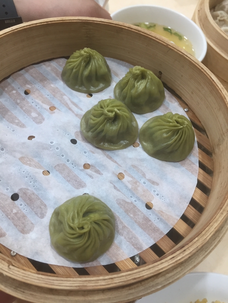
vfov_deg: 61.7
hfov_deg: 48.2
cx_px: 114
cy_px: 152
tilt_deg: -57.8
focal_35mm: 29
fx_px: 255
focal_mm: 4.15
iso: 80
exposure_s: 1/30
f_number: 2.2
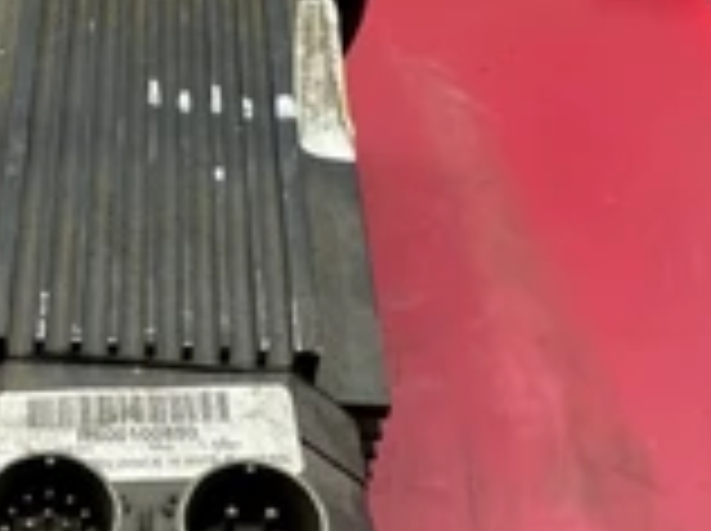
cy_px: 162
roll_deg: +0.5
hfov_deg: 28.4
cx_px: 86
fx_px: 1354
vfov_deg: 22.1
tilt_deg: -38.3
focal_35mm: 66
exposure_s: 1/363
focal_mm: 4.2
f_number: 1.6
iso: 32
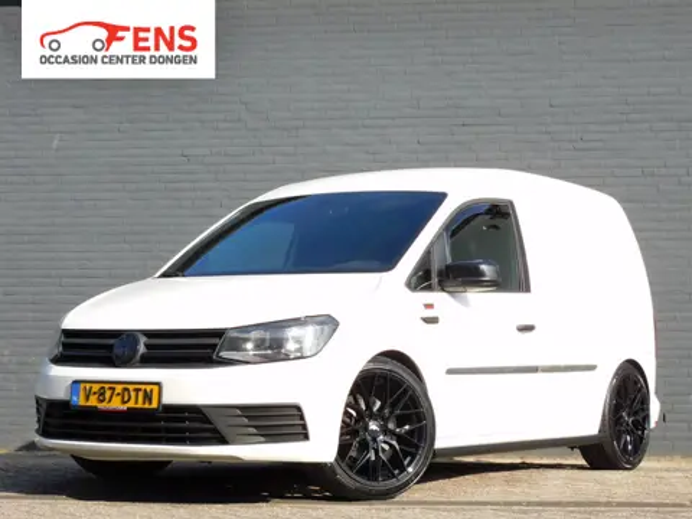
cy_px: 260
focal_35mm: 80
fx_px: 1599
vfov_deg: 18.4
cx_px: 346
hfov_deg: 24.4
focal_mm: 14.3
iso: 125
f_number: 4.5
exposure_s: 1/400
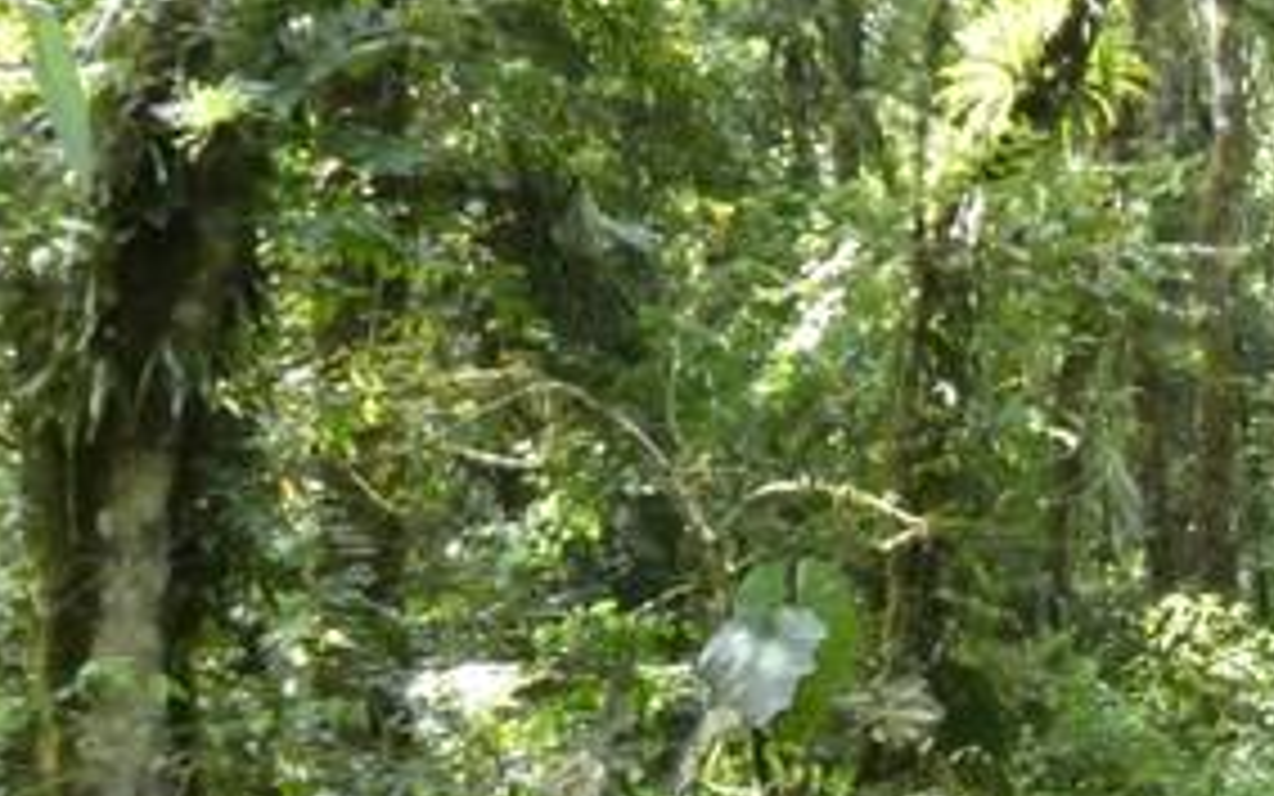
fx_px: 3091
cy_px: 630
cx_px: 1324
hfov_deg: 22.3
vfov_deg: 14.6
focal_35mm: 89
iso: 1250
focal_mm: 5.8
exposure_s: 1/80
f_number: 8
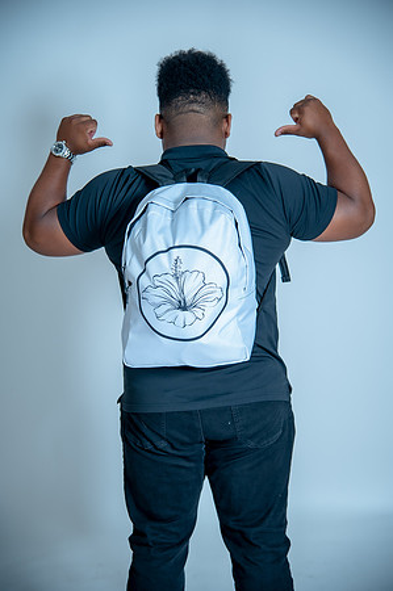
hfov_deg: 20.6
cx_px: 196
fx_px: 1083
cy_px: 296
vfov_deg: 30.5
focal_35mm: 66
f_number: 4
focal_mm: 66
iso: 320
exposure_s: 1/125
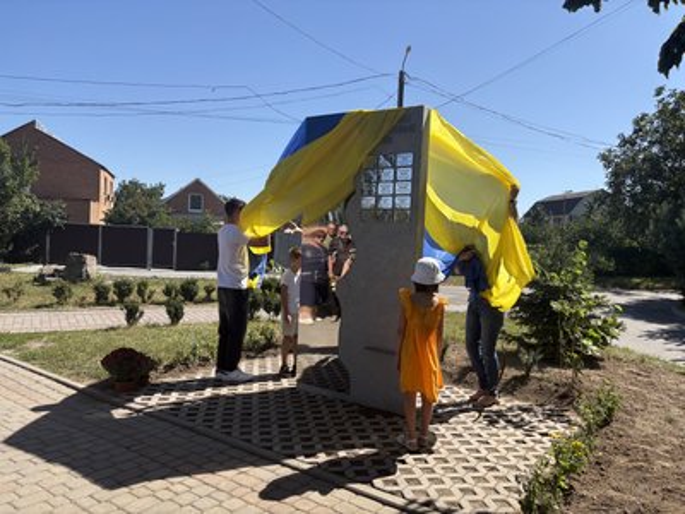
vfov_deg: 53.1
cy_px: 257
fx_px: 515
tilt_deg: -1.5
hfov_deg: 67.3
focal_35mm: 26
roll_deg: -2.6
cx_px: 342
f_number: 1.6
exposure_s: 1/2747
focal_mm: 5.96
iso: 50
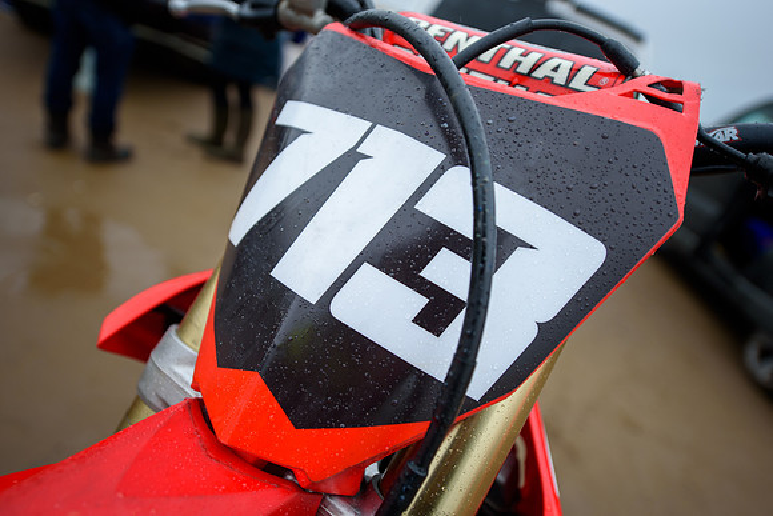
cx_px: 386
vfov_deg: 53.2
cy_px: 258
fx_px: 515
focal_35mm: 24
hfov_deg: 73.7
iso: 140
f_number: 2.8
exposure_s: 1/320
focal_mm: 24
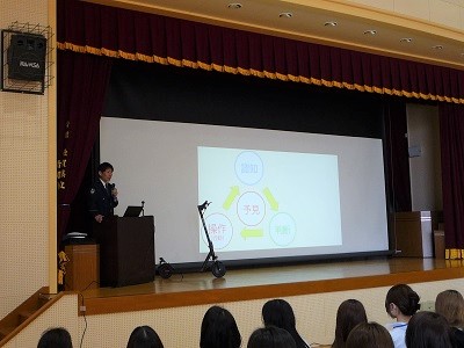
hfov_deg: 41.2
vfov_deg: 31.5
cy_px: 174
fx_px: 617
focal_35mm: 46
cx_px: 232
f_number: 2.8
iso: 100
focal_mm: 4.5
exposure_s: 1/30
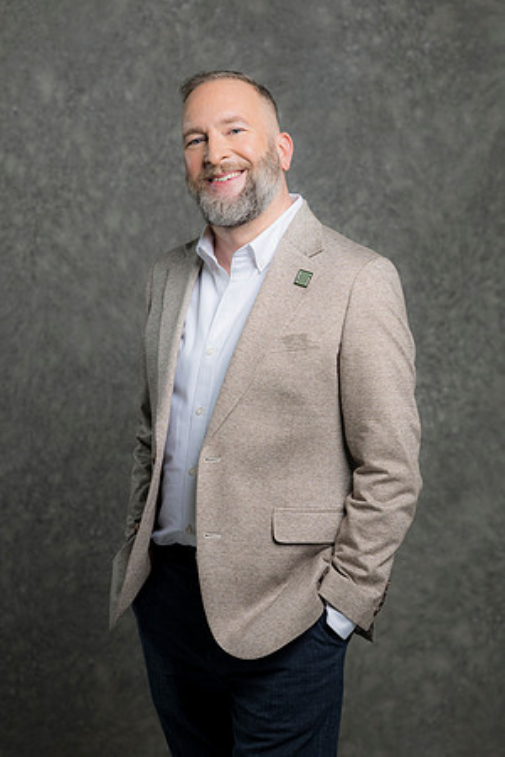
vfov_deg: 23.9
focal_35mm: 85
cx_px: 252
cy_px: 378
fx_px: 1788
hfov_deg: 16.1
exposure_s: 1/200
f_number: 5
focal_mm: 85
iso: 125
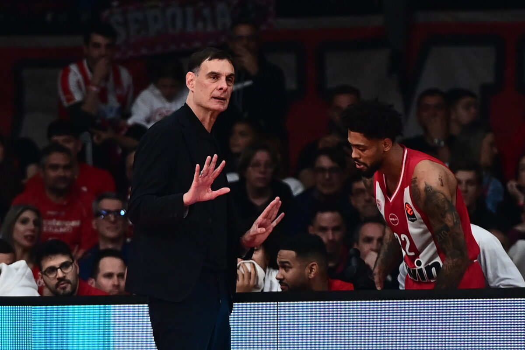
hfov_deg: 10.3
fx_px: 2916
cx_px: 262
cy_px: 175
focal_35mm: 200
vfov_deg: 6.9
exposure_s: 1/1250
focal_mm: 200
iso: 3200
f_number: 3.2
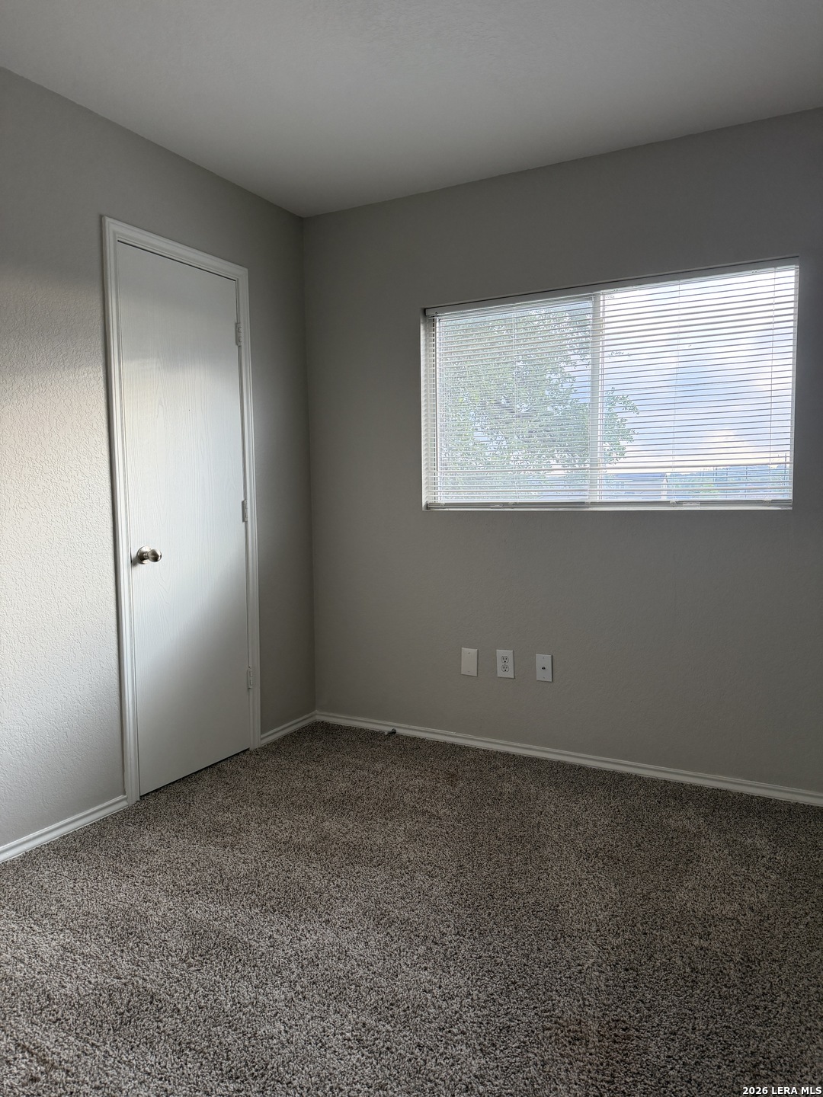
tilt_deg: -4.7
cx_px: 412
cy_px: 548
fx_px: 761
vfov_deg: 71.6
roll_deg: -0.1
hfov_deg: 56.8
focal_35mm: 24
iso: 160
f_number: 1.78
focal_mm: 6.76
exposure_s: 1/153
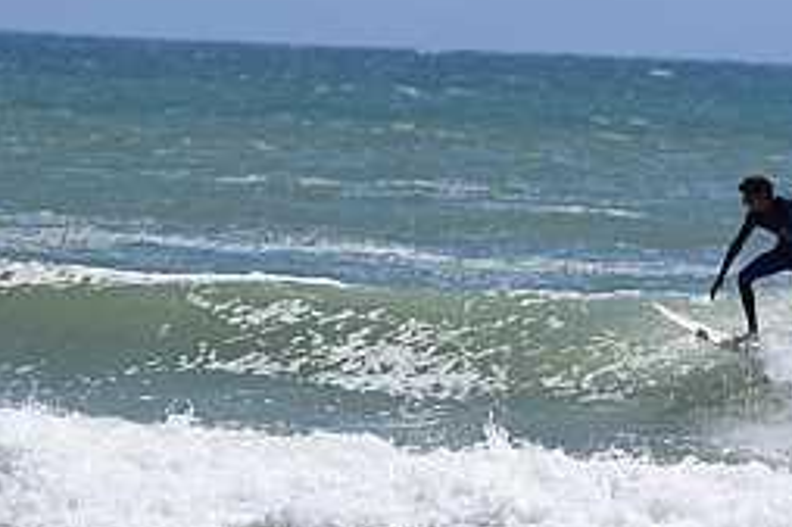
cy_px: 234
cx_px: 789
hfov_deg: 2.3
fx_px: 19962
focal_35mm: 908
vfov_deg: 1.5
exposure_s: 1/1000
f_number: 8
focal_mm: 300
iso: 200
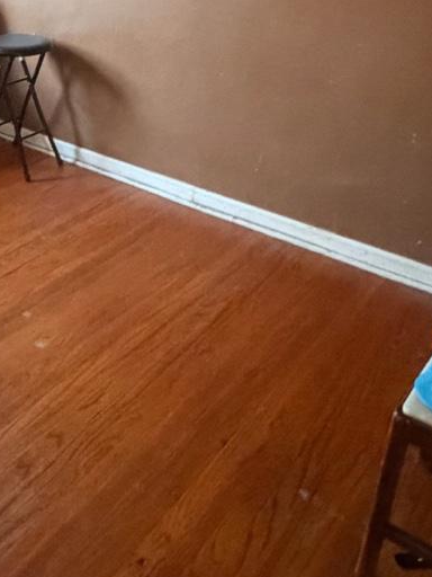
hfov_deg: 33.3
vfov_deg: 42.1
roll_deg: -0.5
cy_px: 89
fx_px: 699
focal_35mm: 42
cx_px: 80
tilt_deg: -17.1
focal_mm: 2.22
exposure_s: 1/39
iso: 1600
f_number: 2.2
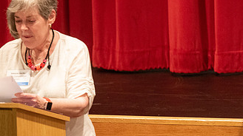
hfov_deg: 6.5
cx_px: 277
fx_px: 2131
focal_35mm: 331
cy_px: 72
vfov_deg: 3.7
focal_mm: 135
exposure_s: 1/80
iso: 2500
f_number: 2.8
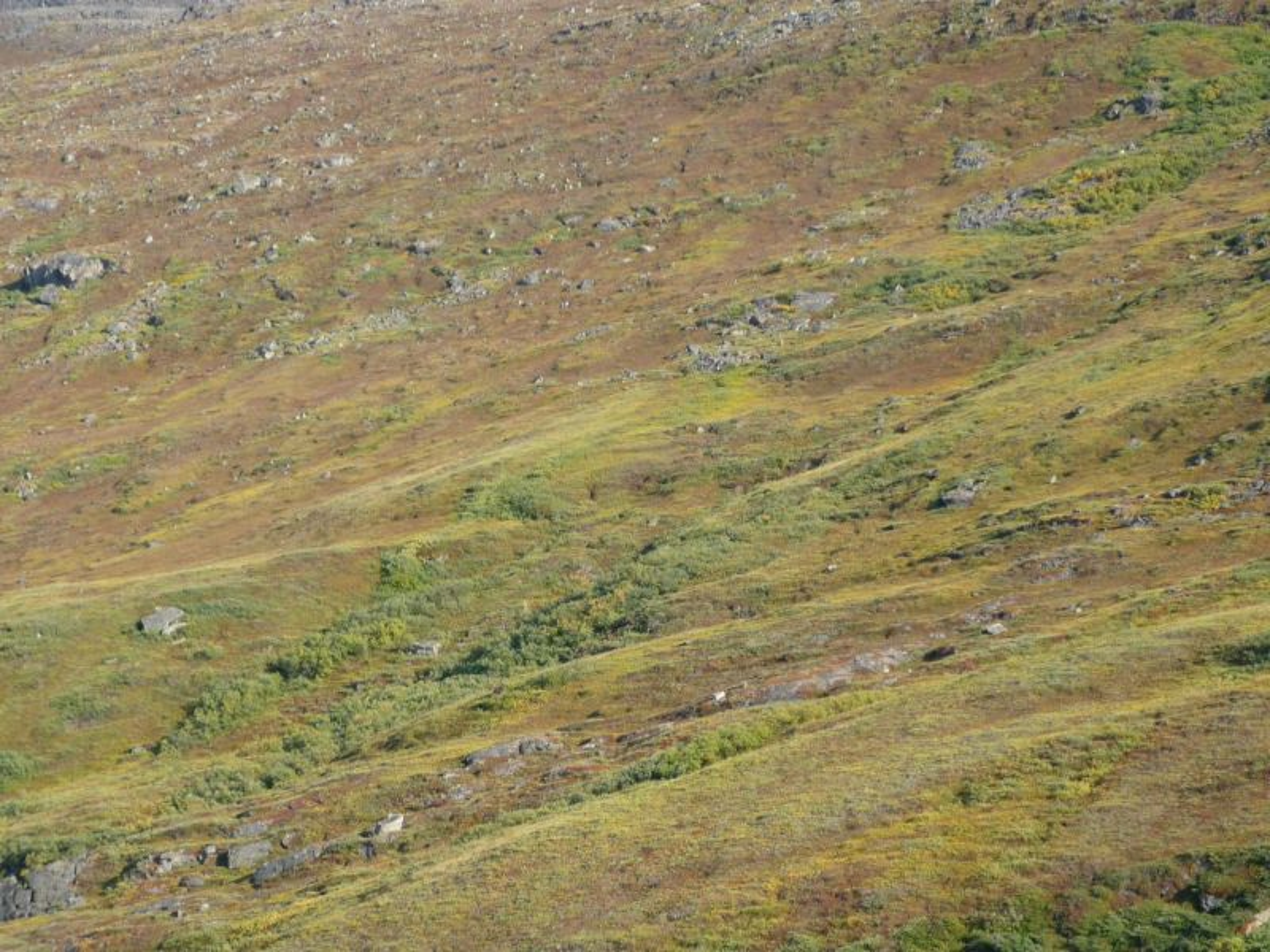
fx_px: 3229
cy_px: 476
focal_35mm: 88
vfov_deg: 16.8
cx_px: 635
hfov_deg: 22.3
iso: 100
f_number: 4.6
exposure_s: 1/200
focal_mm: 14.6
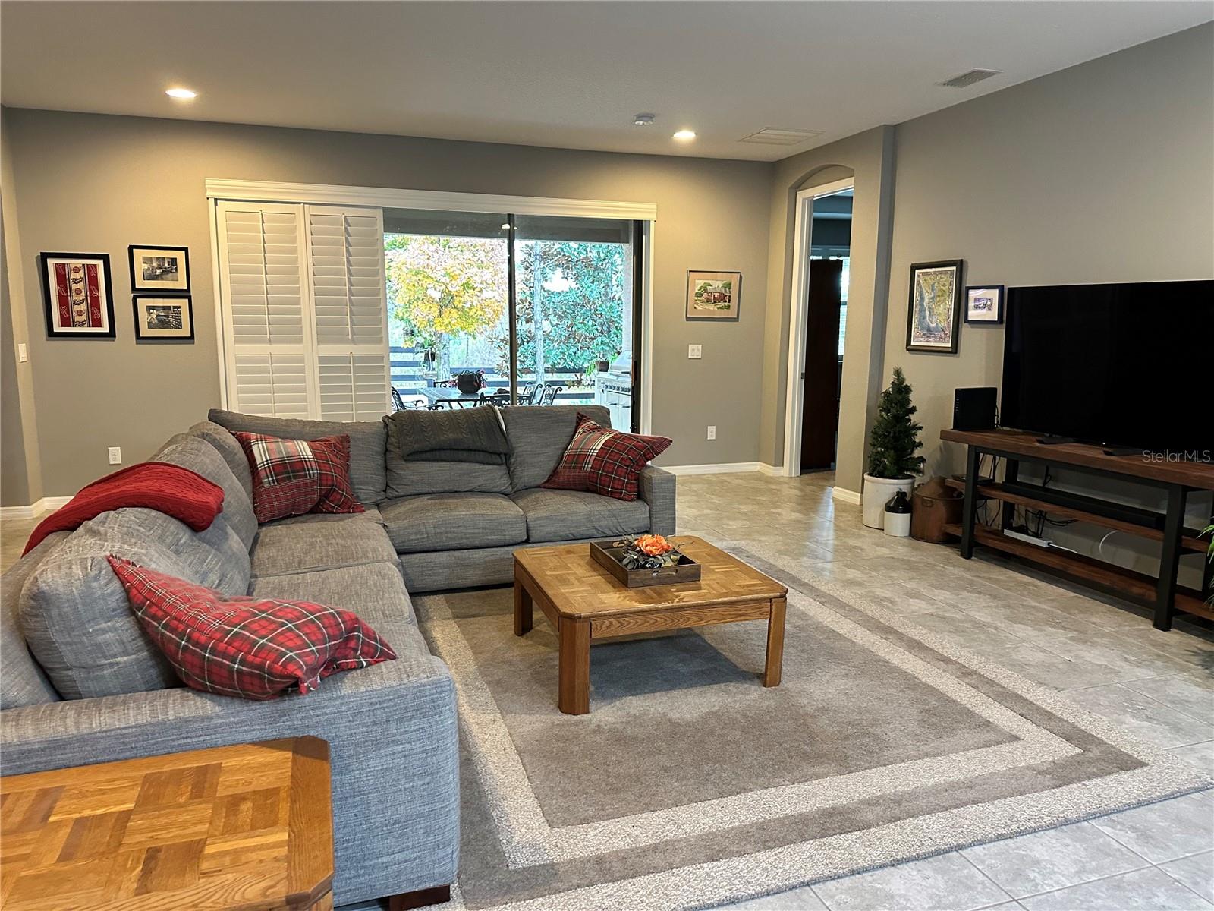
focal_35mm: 24
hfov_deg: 71.6
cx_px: 607
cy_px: 456
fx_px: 842
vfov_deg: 56.8
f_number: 1.78
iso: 500
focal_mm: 6.86
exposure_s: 1/60
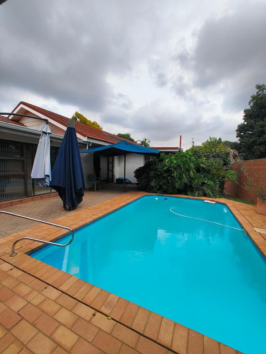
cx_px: 133
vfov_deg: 102.0
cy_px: 177
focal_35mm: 14
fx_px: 143
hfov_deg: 85.8
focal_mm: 2.15
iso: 100
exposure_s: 1/982
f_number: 2.2
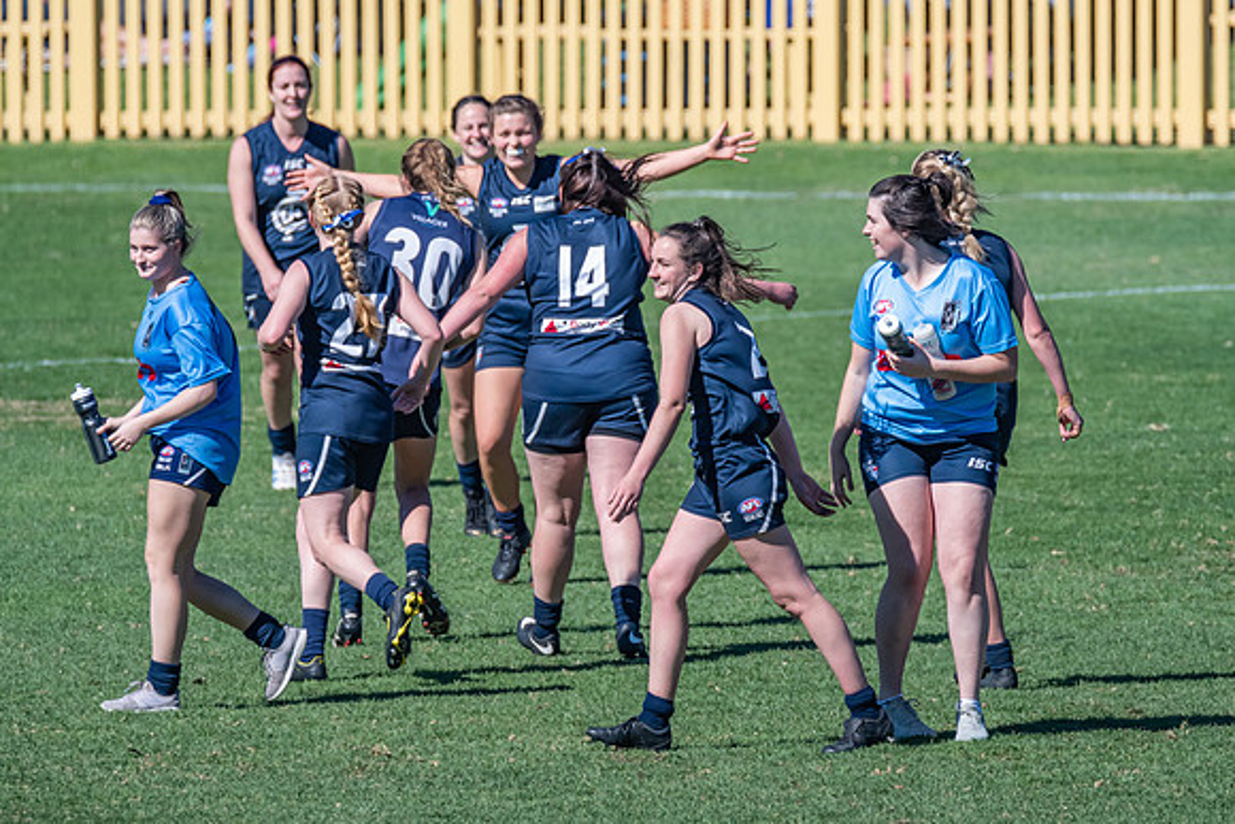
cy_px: 412
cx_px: 618
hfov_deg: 2.3
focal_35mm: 900
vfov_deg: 1.5
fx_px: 30881
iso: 800
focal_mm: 600
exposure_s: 1/1600
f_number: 10
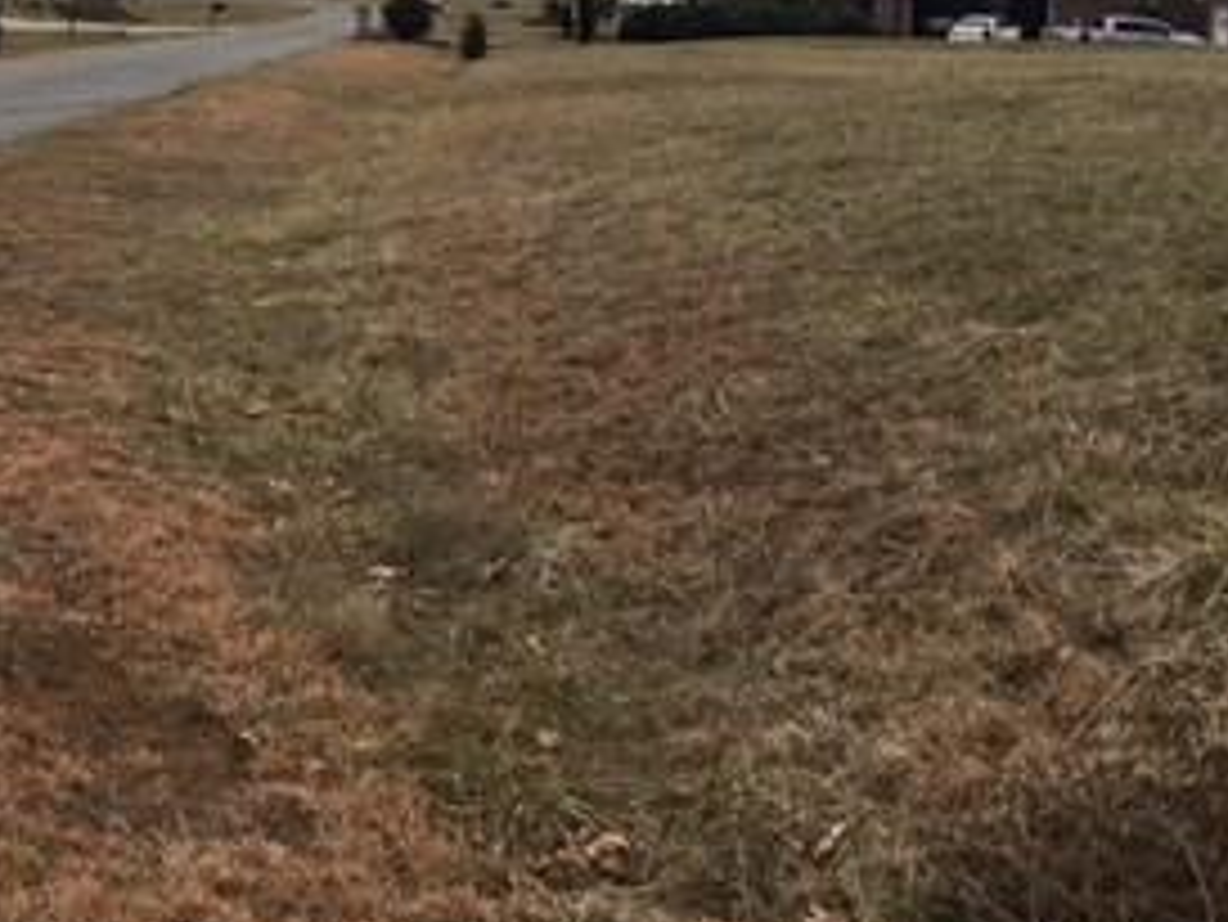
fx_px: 2413
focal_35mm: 68
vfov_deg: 20.9
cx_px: -90
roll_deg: -2.0
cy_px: -18
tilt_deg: -2.4
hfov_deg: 26.5
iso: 25
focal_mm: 4.15
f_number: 2.2
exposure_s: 1/718
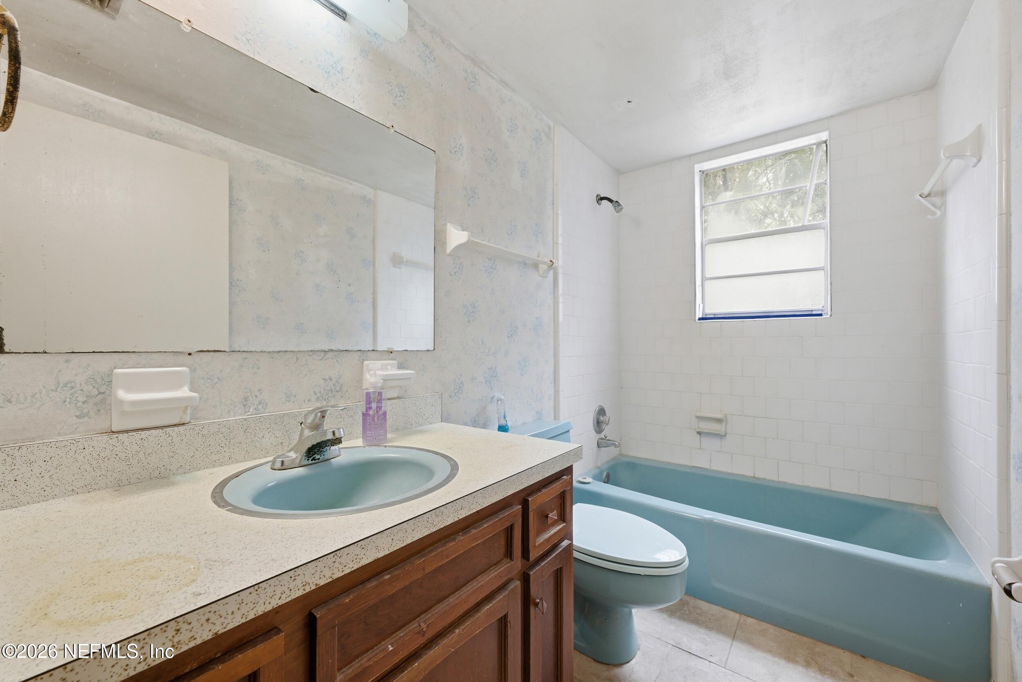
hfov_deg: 104.3
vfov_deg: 81.2
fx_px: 397
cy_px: 341
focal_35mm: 14
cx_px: 511
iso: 400
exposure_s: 1/320
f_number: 8
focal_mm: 14
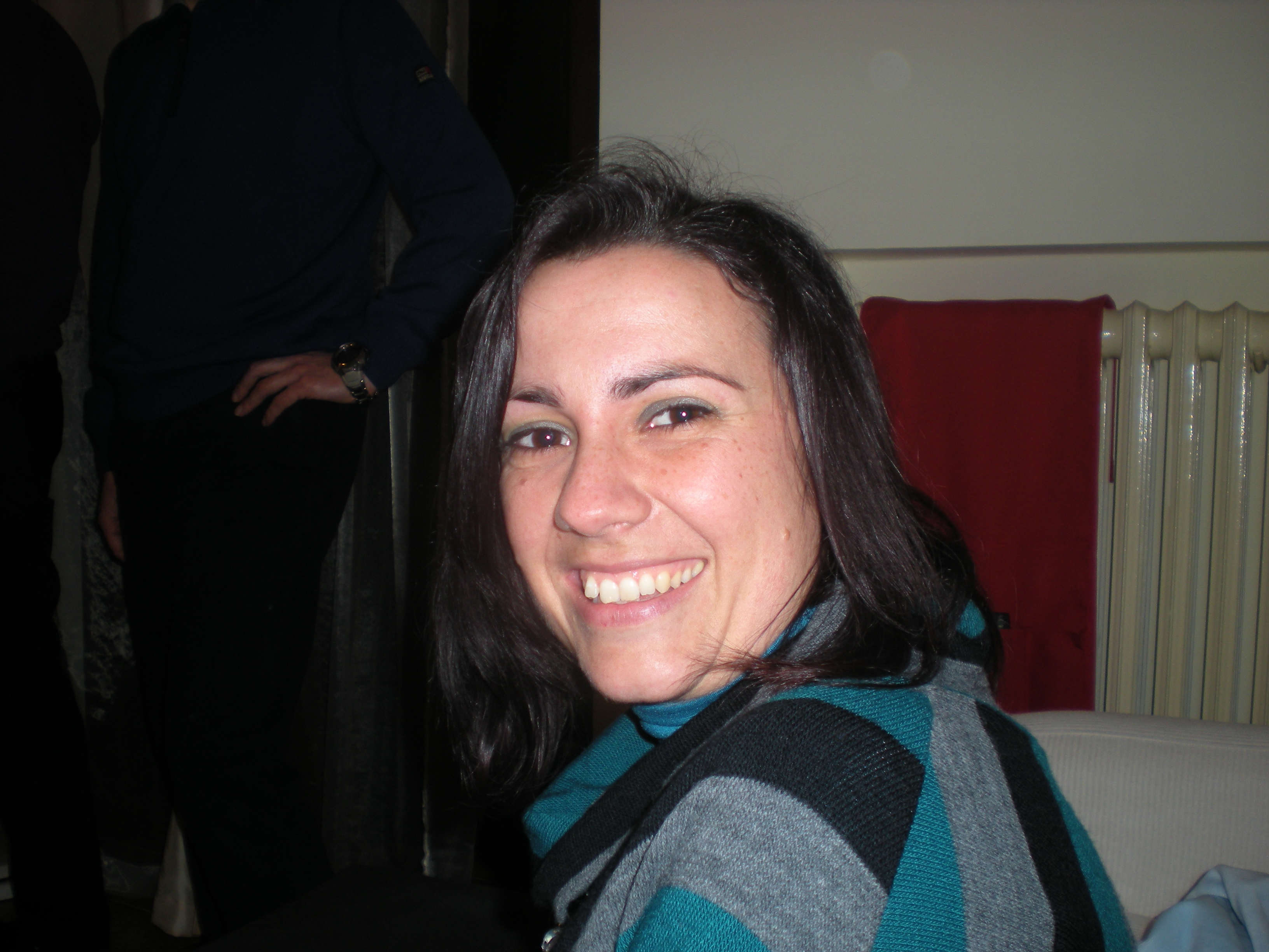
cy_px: 476
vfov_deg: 37.7
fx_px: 1393
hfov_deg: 49.0
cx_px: 634
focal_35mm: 38
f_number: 3.1
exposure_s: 1/60
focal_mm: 6.3
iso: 64
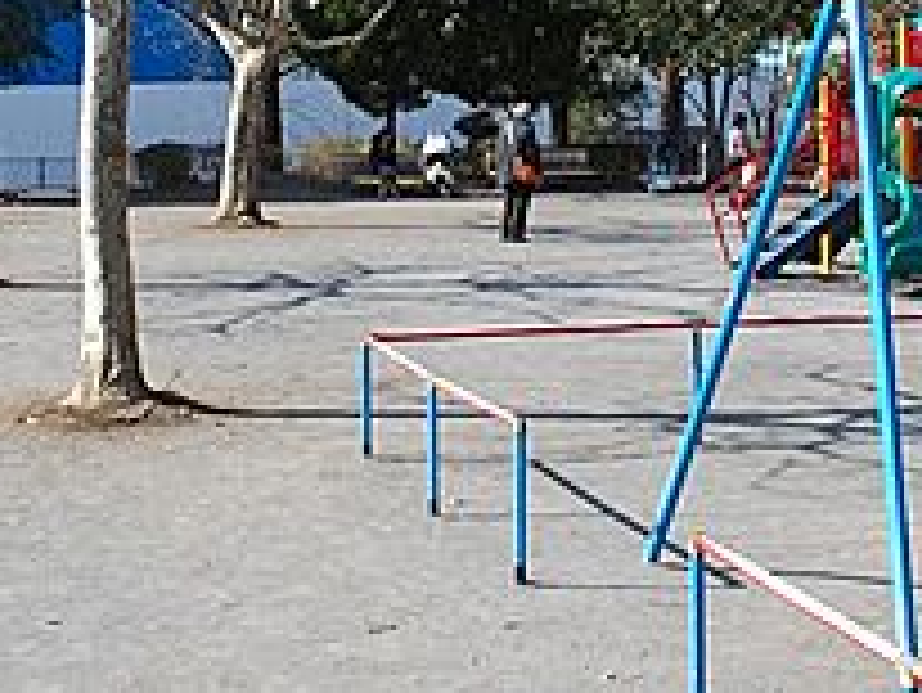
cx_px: 409
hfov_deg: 25.6
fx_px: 2025
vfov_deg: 18.8
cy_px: -11
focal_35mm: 76
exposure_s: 1/160
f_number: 9
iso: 200
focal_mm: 18
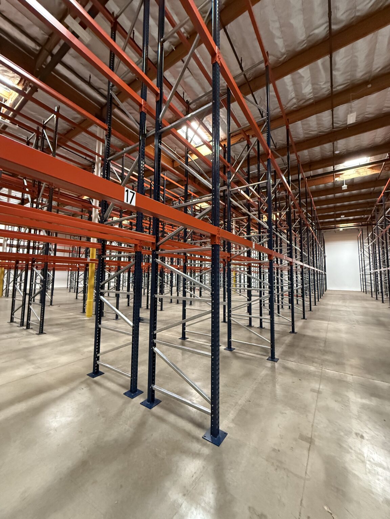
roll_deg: -0.9
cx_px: 195
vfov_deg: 102.1
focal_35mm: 14
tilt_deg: +5.2
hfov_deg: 85.7
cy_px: 260
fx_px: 210
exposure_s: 1/60
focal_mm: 2.22
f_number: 2.2
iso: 1000
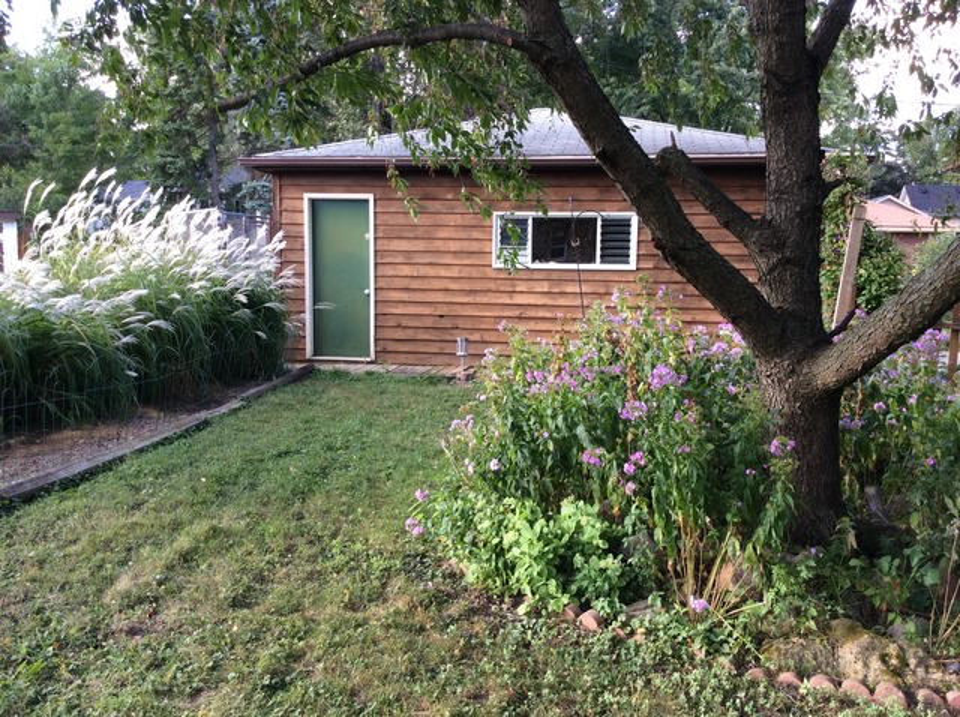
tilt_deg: -7.7
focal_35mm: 32
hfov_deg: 56.9
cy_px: 358
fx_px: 886
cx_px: 480
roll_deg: +1.7
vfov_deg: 44.1
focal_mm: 3.3
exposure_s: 1/120
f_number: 2.4
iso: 40
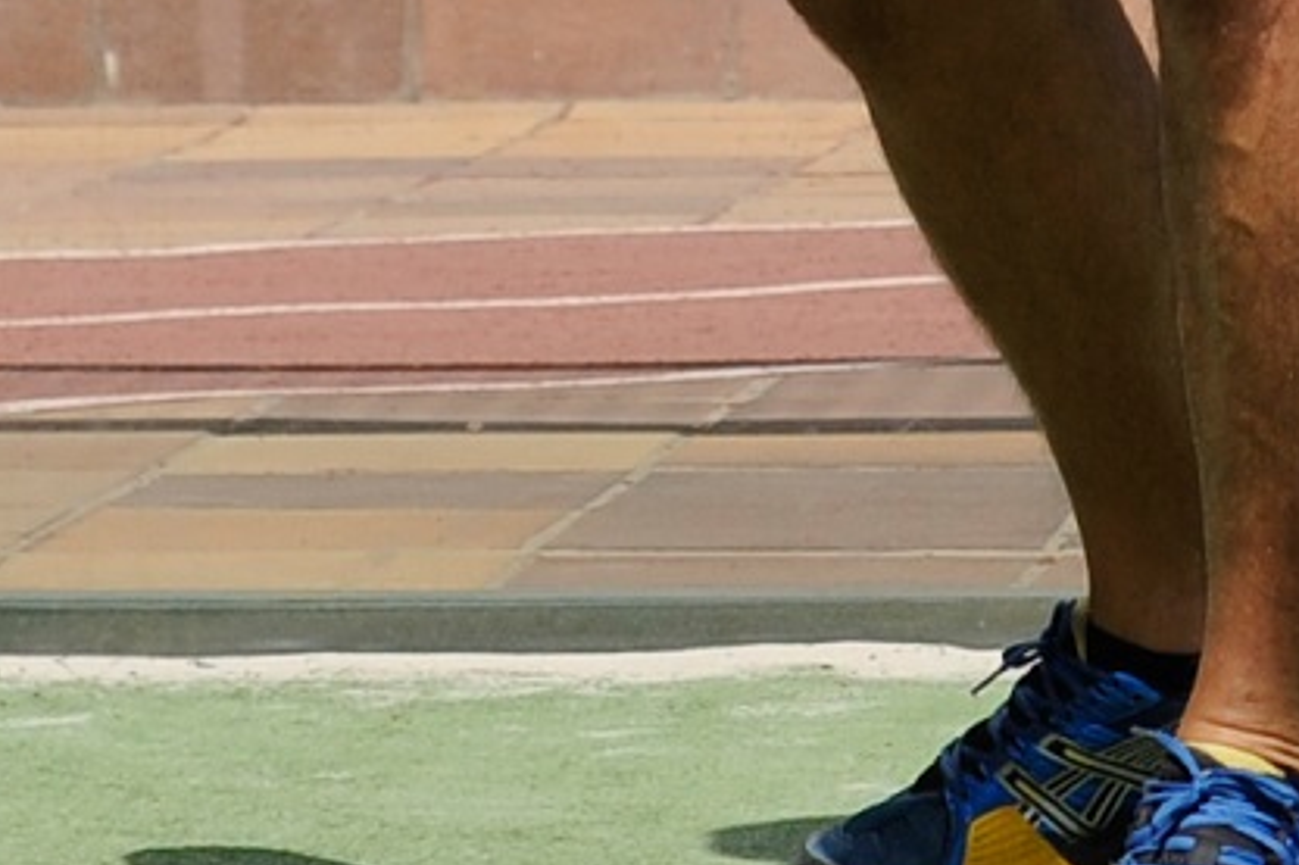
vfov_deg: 3.5
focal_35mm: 384
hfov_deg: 5.4
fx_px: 13850
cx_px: 1021
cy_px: -1483
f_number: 5.6
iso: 200
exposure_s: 1/1600
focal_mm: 50
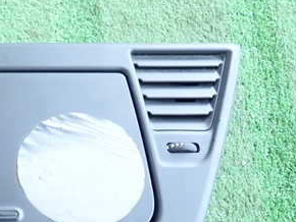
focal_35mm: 62
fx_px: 531
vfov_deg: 23.6
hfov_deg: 29.0
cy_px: 152
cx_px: -6
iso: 400
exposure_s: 1/30
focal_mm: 5.5
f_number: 2.3
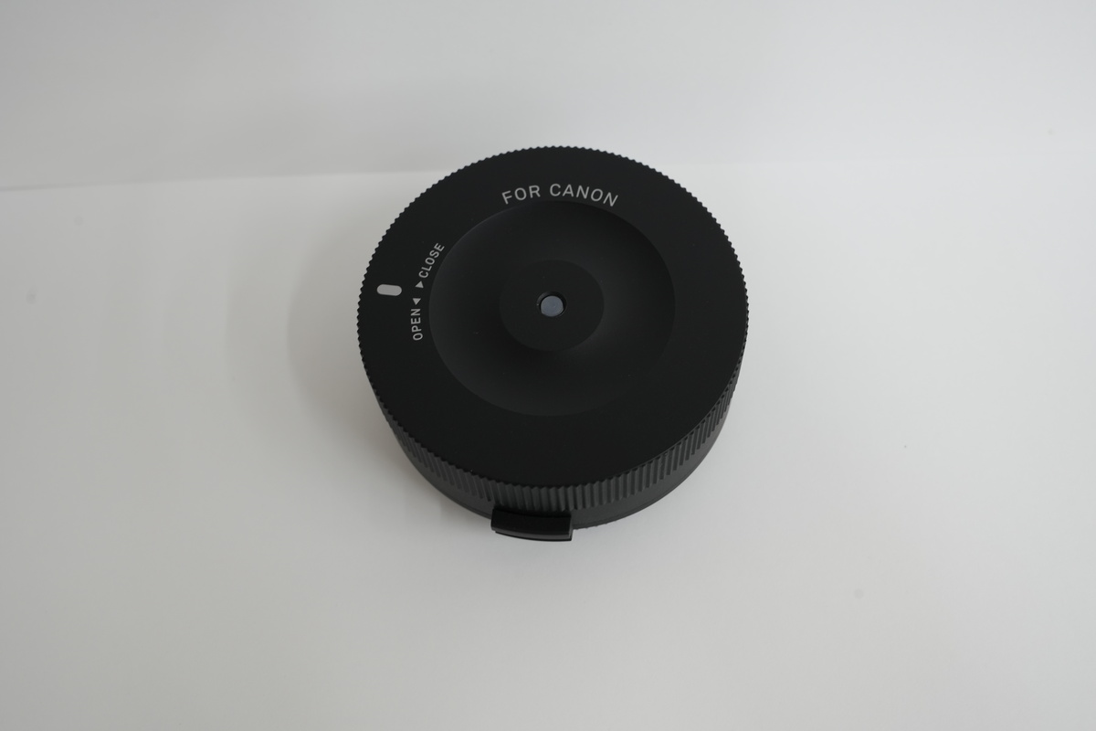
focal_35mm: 38
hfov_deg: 50.7
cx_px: 548
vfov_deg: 35.1
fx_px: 1157
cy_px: 366
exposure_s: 1/10
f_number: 9
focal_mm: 38
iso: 250
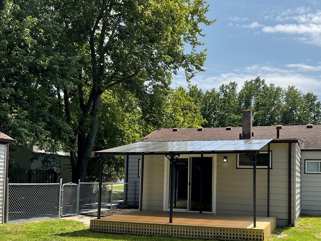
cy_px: 160
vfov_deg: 35.6
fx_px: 371
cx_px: 193
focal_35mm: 40
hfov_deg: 46.5
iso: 16
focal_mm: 3
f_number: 1.8
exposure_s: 1/1221
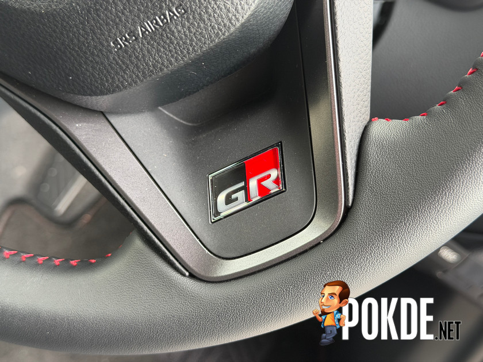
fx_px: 670
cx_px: 242
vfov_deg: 30.3
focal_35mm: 48
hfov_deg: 39.7
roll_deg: -30.6
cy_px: 181
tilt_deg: -38.7
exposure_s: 1/60
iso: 125
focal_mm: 6.76
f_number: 1.78
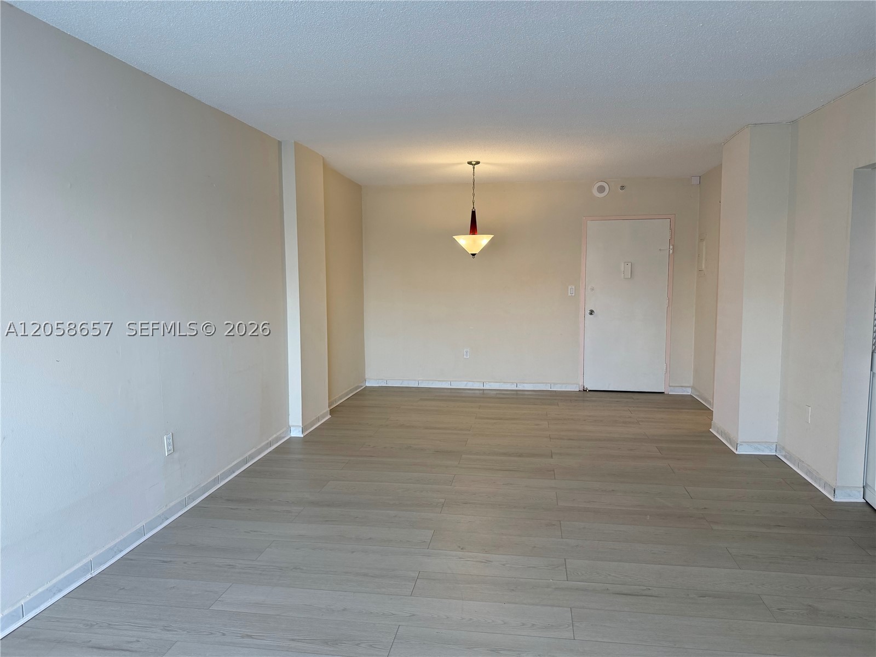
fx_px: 607
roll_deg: +0.5
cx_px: 438
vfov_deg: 56.8
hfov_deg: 71.6
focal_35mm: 24
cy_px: 328
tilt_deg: -4.0
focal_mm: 6.76
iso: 160
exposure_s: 1/120
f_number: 1.78
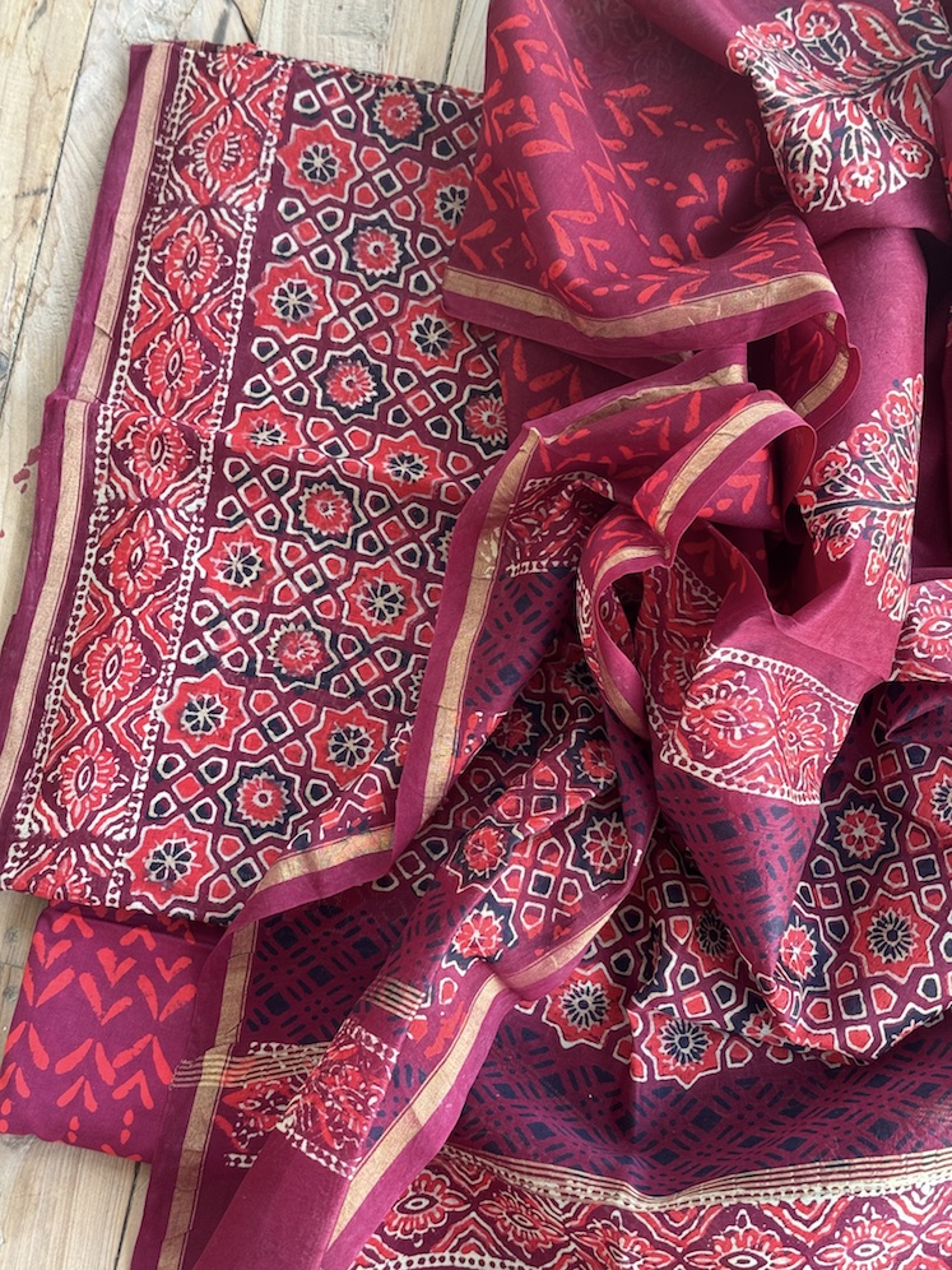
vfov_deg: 39.7
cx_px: 476
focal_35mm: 48
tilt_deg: -81.2
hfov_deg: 30.3
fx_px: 1760
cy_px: 635
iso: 100
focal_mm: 6.76
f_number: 1.78
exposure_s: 1/100
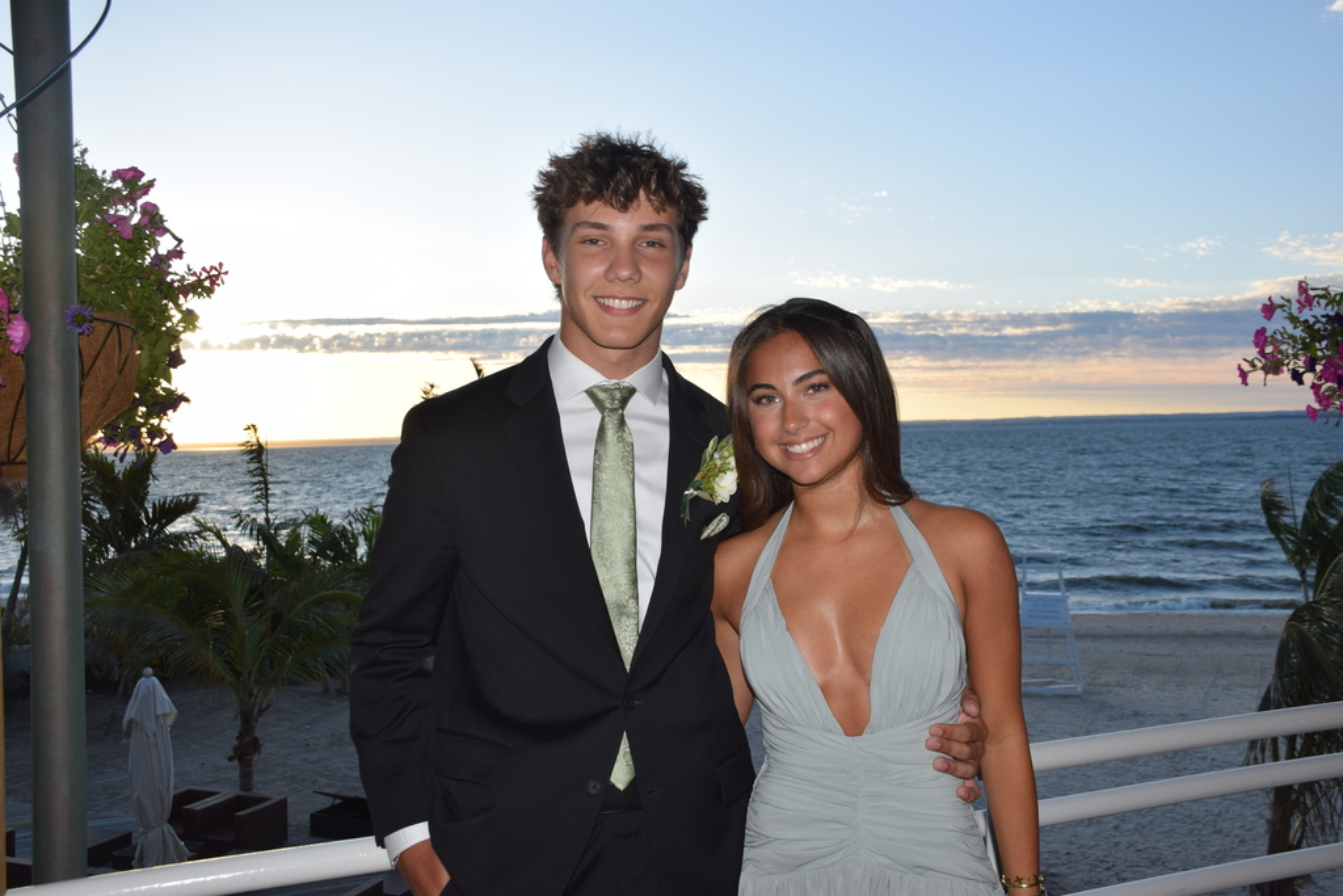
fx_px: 1287
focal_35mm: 34
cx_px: 672
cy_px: 448
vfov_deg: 38.4
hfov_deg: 55.1
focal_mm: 23
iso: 100
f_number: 6.3
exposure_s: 1/160
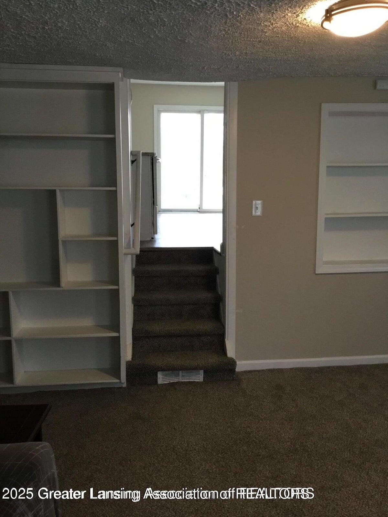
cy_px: 258
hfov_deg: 45.4
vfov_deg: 58.4
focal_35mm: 31
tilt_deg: -7.6
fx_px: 463
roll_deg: +1.6
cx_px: 194
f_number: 2.4
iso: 100
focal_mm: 3.3
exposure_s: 1/30
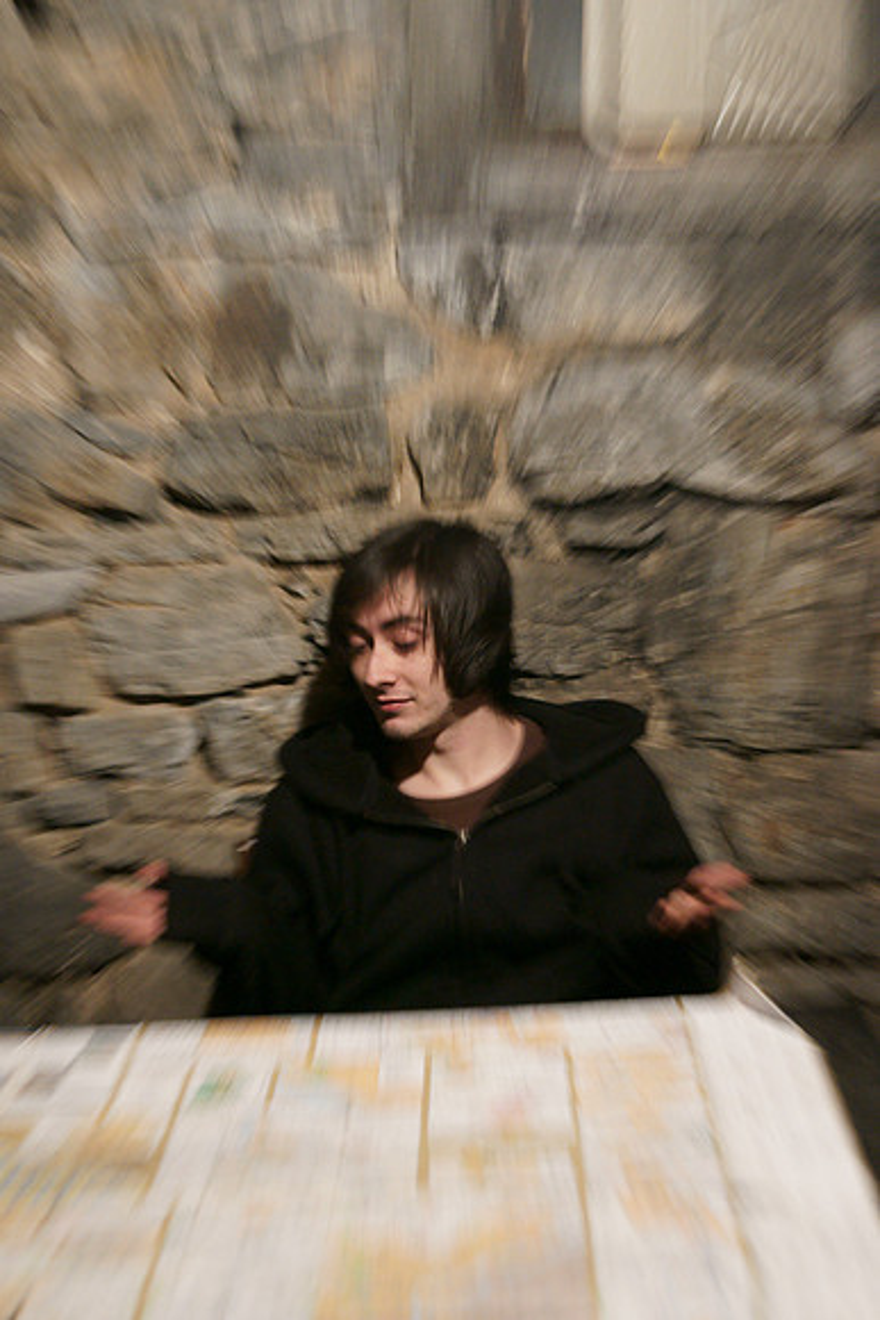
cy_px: 660
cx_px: 440
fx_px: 2748
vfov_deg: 27.0
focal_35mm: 75
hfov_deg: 18.2
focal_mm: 50
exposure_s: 1/25
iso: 1600
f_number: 2.8
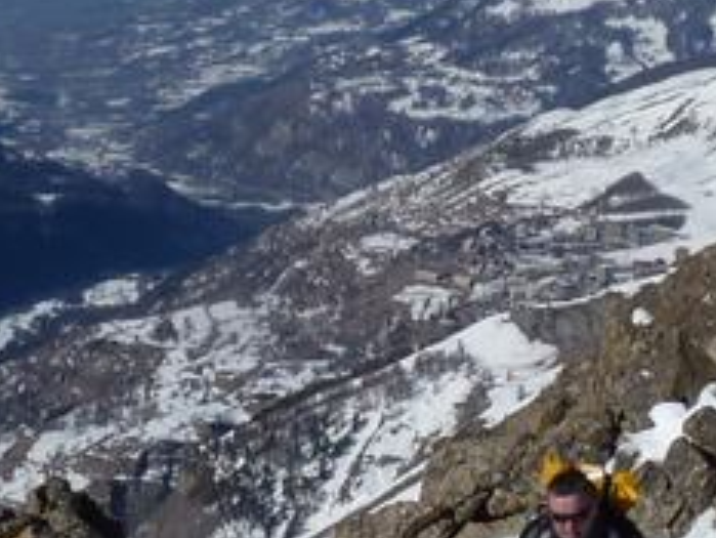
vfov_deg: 10.7
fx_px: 2877
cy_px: 378
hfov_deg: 14.1
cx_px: 532
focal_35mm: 139
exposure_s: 1/500
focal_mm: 4.8
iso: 80
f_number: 7.1
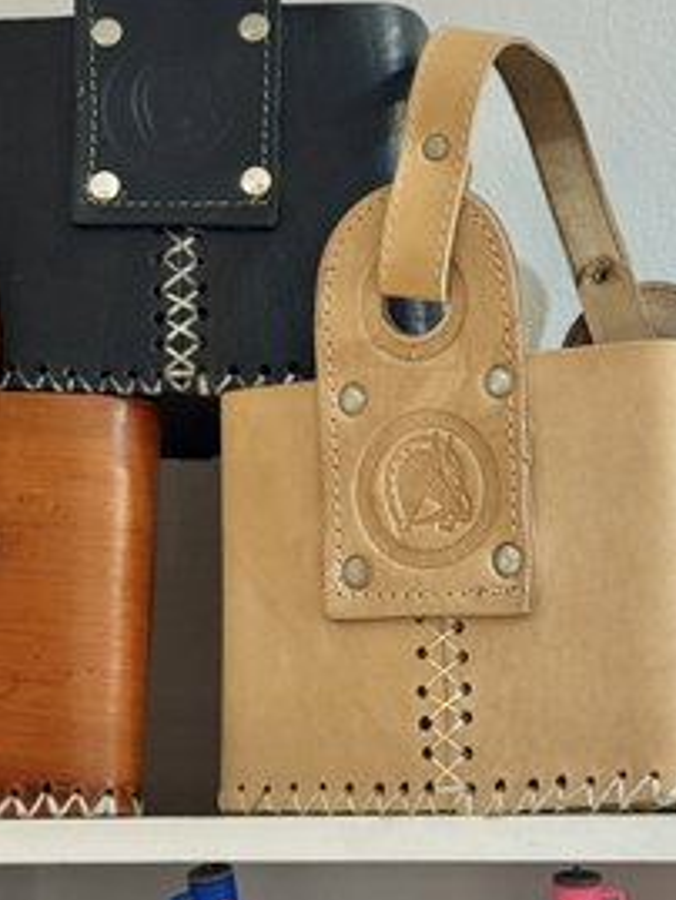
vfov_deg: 20.2
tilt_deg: +16.9
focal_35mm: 95
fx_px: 2472
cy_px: 79
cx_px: 184
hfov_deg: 15.5
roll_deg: +0.2
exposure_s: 1/50
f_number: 1.78
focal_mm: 6.76
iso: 200
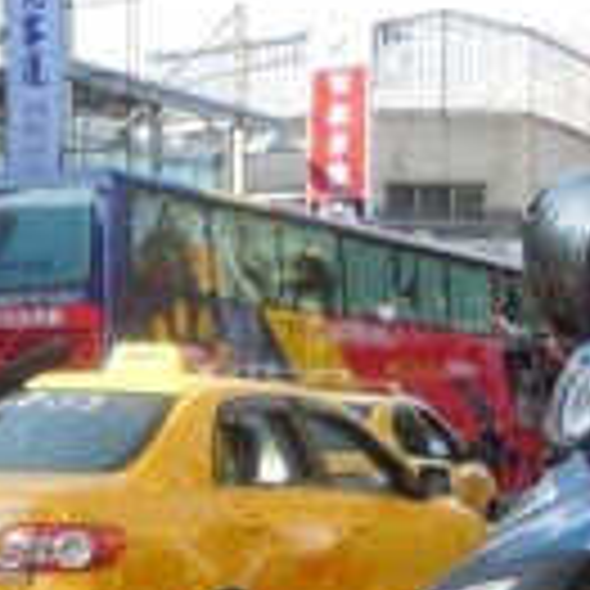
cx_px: 0
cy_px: 644
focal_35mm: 96
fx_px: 1851
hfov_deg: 17.7
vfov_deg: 17.5
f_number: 3.3
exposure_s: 1/500
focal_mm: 4.5
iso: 125
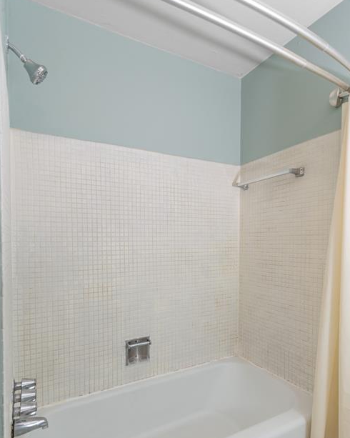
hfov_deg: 68.1
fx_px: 259
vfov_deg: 79.4
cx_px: 181
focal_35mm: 20
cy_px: 265
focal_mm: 17
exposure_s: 1/60
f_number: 9
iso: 400
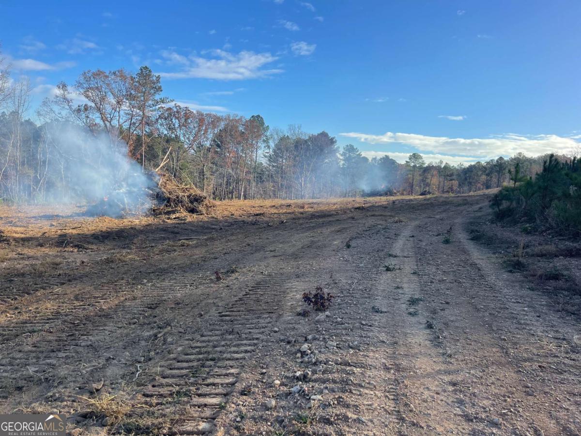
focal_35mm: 26
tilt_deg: -5.0
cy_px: 218
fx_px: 436
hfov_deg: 67.3
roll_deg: -4.4
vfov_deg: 53.1
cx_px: 290
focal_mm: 5.1
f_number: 1.6
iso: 32
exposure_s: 1/2165
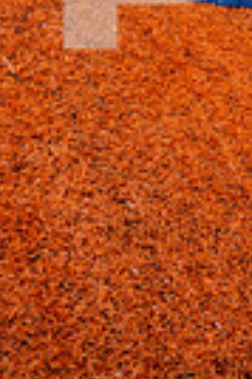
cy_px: -235
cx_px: 37
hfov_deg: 14.9
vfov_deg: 18.9
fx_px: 958
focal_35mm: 91
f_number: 6.3
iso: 100
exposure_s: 1/250
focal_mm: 27
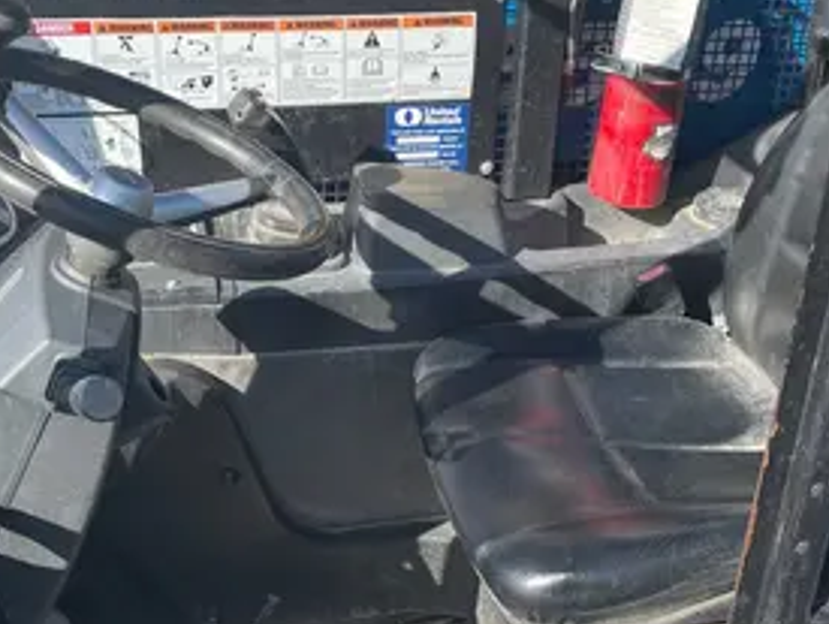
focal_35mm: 52
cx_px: 428
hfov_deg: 36.8
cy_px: 348
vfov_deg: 28.1
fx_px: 1247
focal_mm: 4.2
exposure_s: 1/1221
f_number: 1.6
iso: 32
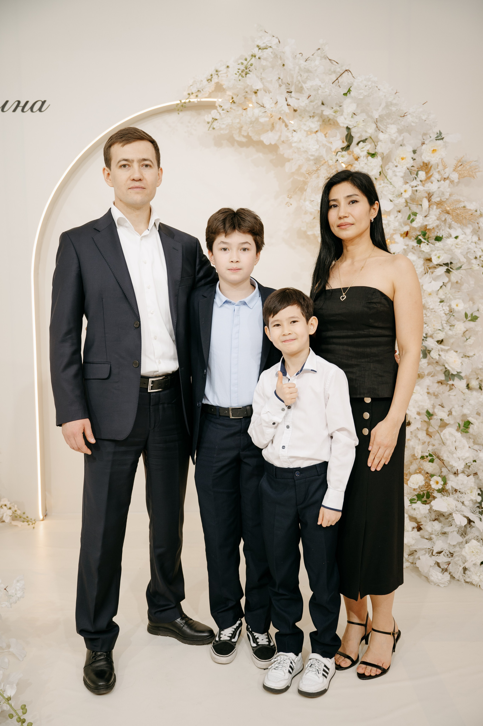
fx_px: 654
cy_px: 363
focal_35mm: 32
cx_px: 242
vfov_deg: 58.0
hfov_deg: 40.5
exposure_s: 1/160
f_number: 2.8
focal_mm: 32.5
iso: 320
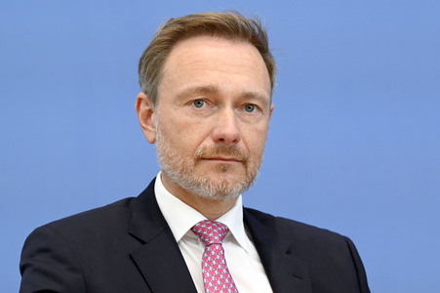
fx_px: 1649
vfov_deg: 10.1
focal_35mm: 135
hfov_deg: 15.2
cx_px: 220
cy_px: 146
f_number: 6.3
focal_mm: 135
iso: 5000
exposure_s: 1/640
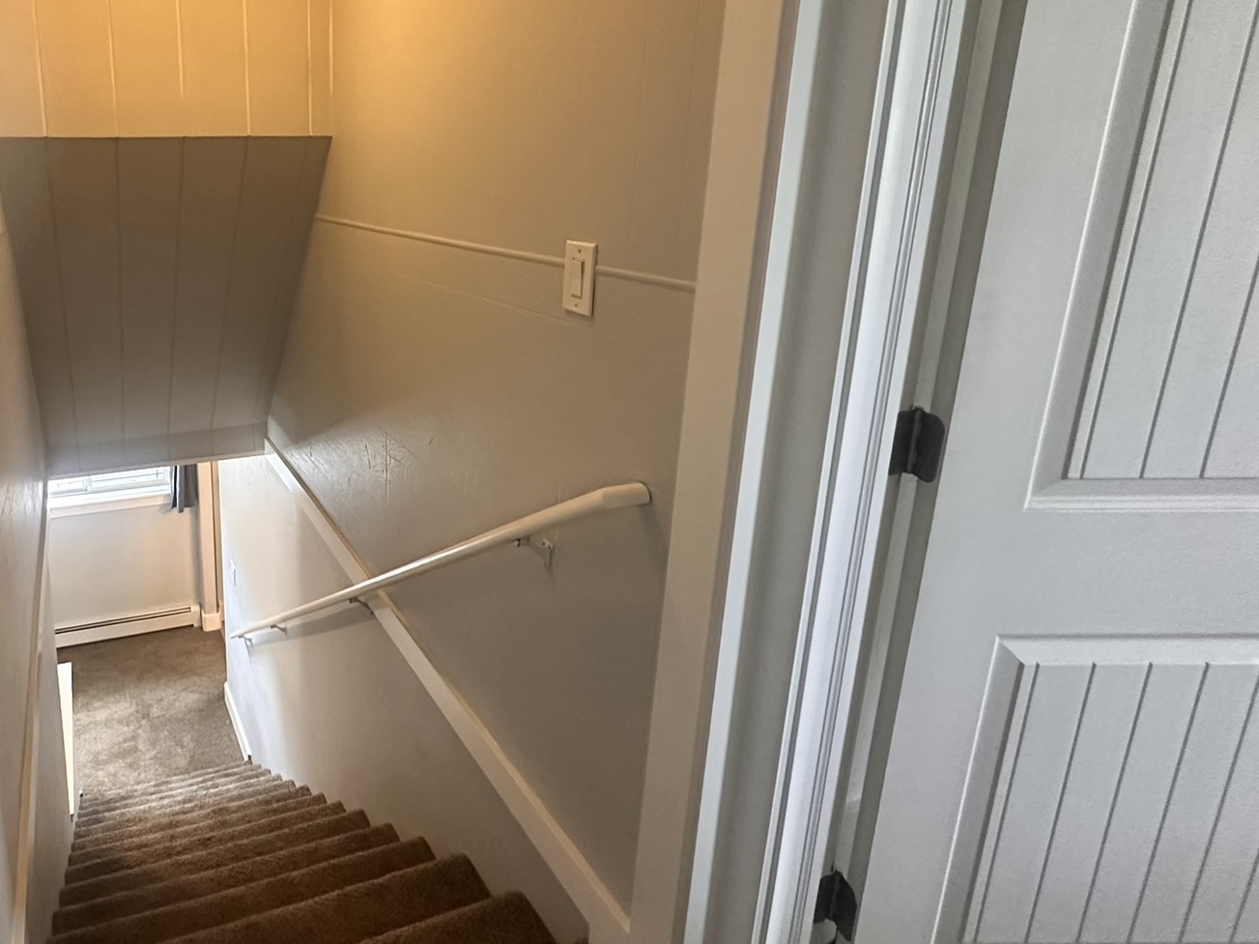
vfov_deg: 60.2
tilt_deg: -12.5
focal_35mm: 22
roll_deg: +0.6
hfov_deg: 71.5
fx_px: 800
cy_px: 347
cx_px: 323
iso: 500
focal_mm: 2.22
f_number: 2.2
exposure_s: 1/60
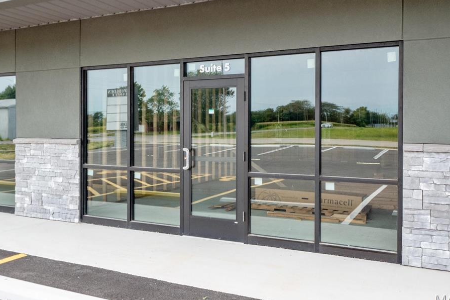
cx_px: 228
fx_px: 400
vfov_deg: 41.1
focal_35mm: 32
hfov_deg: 58.7
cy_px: 139
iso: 400
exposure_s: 1/100
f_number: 9
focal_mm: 14
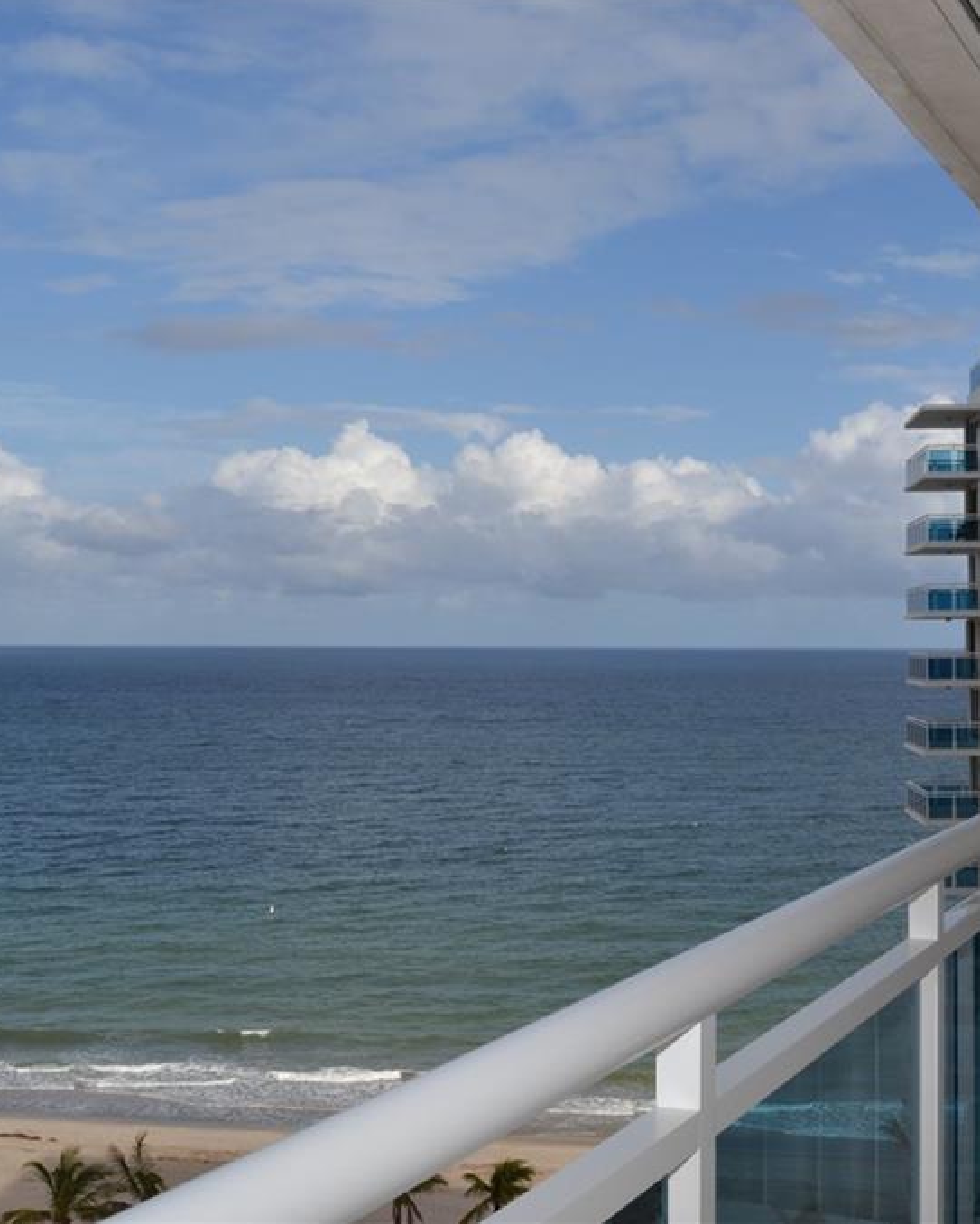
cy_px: 610
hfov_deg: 29.6
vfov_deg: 36.6
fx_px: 1848
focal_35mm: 51
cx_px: 623
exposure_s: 1/200
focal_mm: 24
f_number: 11
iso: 100
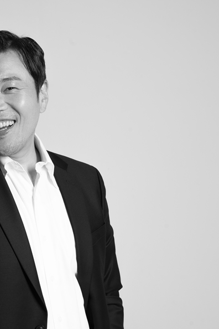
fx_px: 967
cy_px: 165
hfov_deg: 12.8
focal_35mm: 106
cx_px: 7
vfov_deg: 19.3
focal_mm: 70
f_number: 10
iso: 250
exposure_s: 1/60
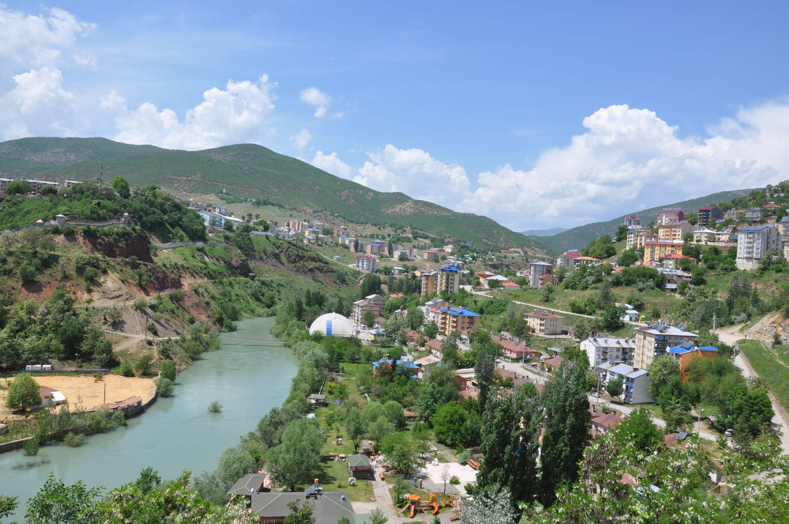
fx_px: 591
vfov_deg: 47.8
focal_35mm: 27
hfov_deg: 67.4
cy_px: 262
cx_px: 394
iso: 400
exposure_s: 1/500
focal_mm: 18
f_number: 11
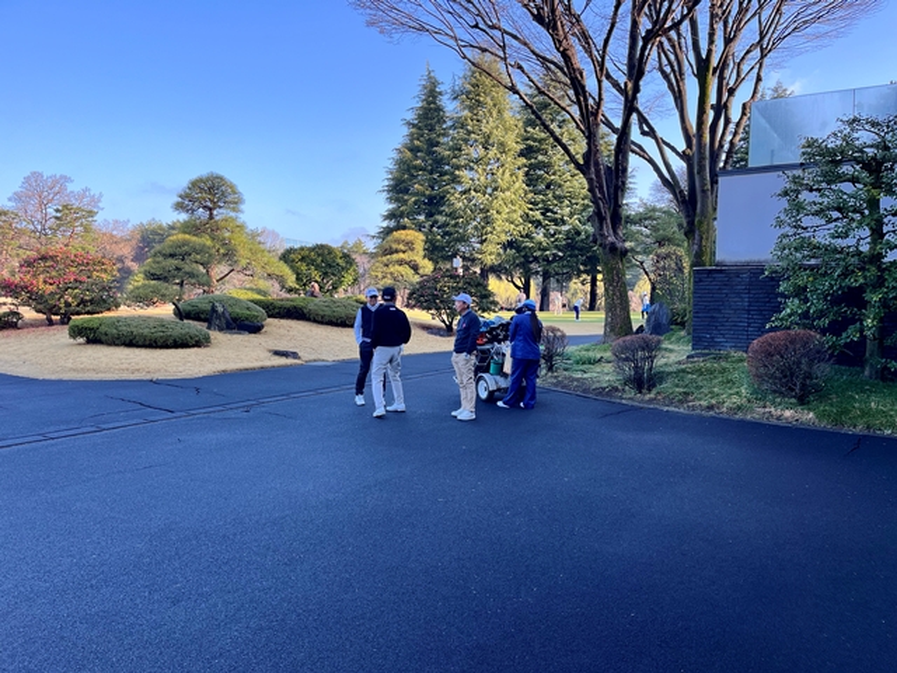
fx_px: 674
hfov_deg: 67.3
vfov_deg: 53.1
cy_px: 336
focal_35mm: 26
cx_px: 448
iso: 50
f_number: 1.6
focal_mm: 5.1
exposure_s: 1/404
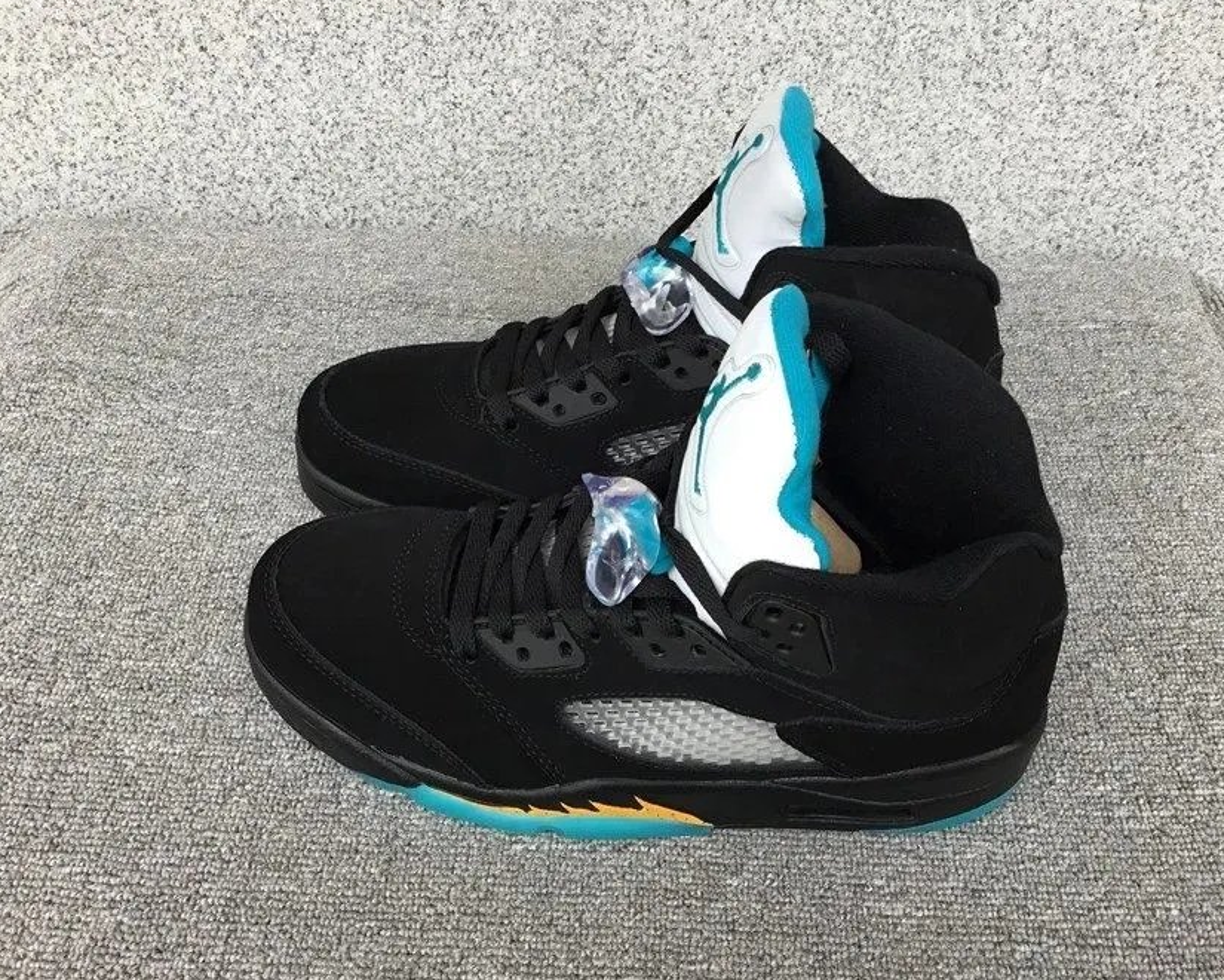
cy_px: 486
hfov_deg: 54.2
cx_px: 639
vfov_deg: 44.5
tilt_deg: -47.4
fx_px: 1195
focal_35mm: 33
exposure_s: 1/100
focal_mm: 3.3
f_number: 2.4
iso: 40
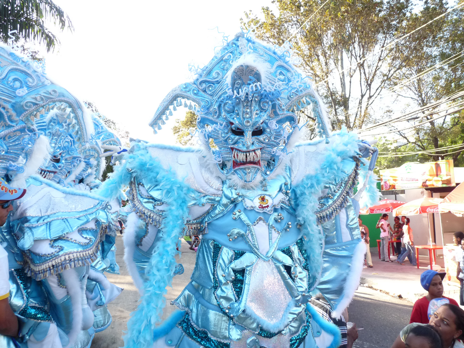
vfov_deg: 51.4
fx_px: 362
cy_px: 174
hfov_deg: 65.3
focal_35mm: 27
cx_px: 232
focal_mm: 4.8
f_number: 3.2
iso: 200
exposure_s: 1/250
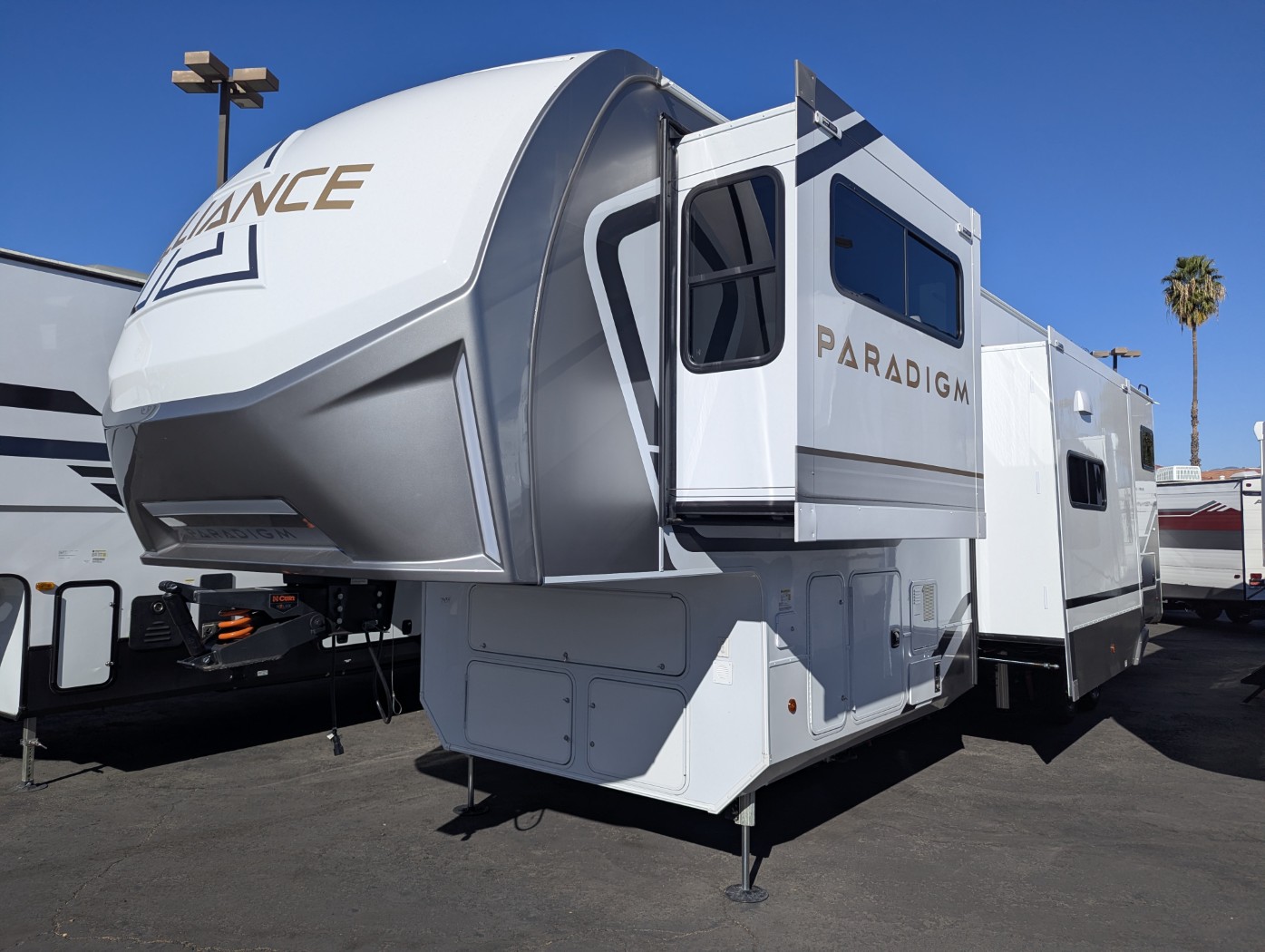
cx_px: 632
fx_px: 878
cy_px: 476
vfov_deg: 56.9
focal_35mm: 24
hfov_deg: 71.5
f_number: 1.85
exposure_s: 1/4348
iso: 48
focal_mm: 6.81
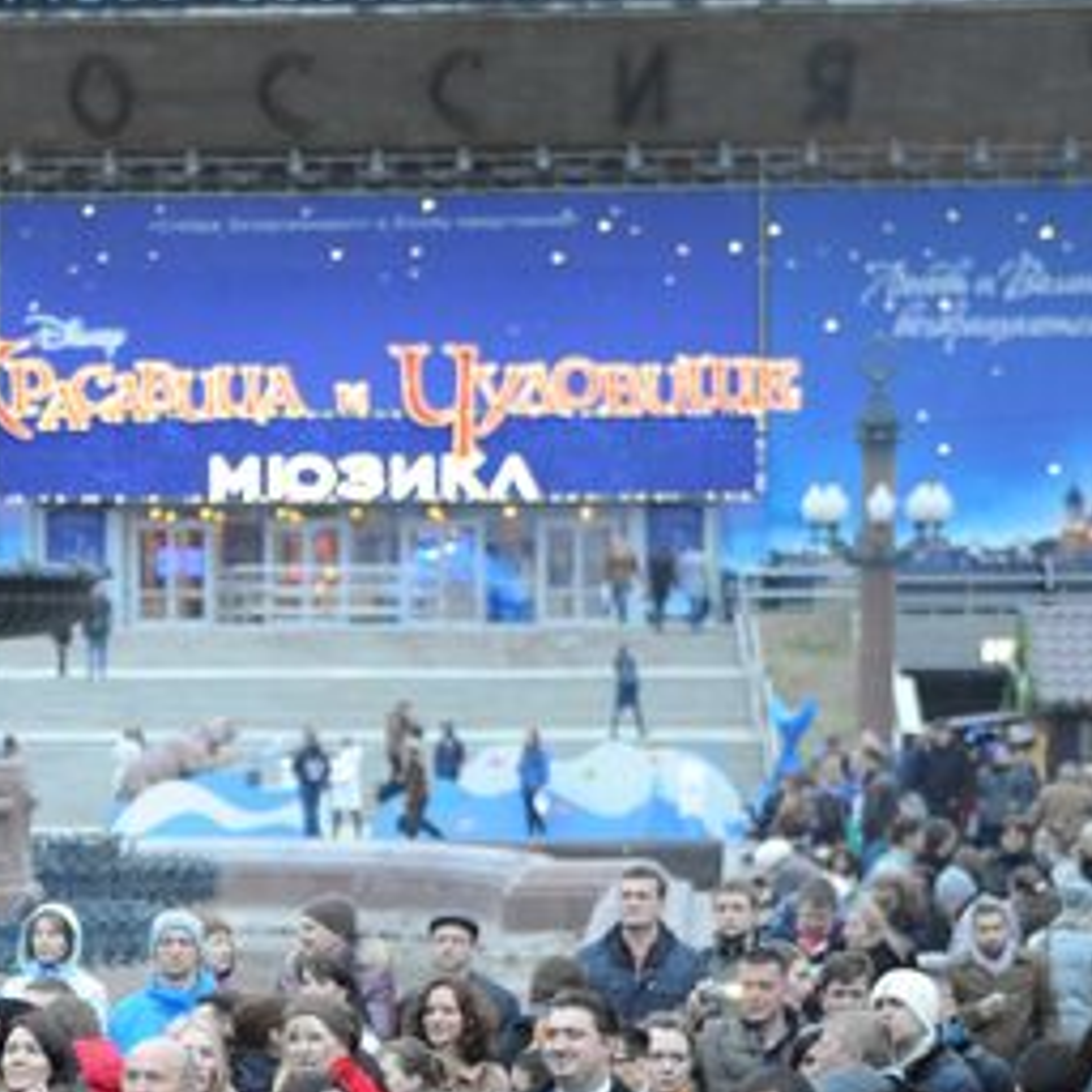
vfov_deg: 12.1
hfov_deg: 12.1
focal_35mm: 144
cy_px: 892
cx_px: 136
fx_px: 5139
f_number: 2.8
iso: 2500
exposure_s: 1/200
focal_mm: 62
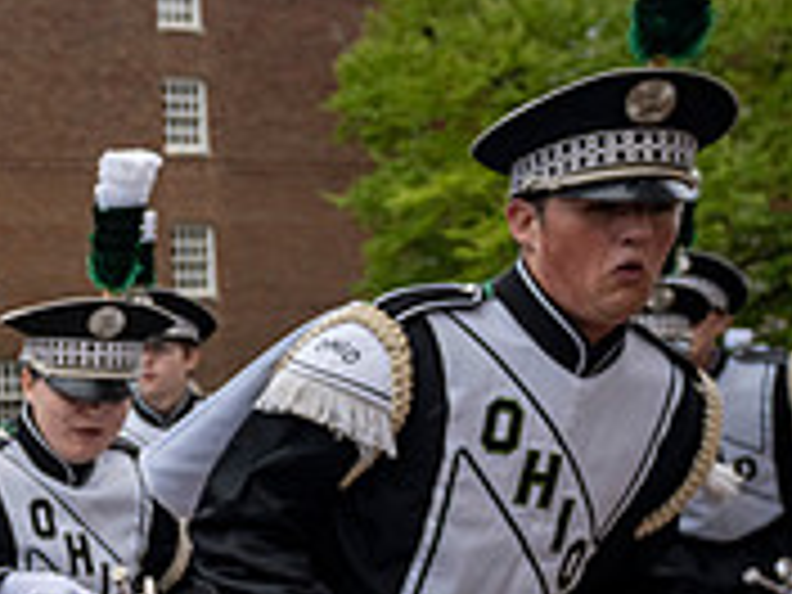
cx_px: -482
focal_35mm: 76
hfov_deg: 20.7
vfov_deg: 18.8
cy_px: 601
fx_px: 1739
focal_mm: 24
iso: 500
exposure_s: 1/1600
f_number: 4
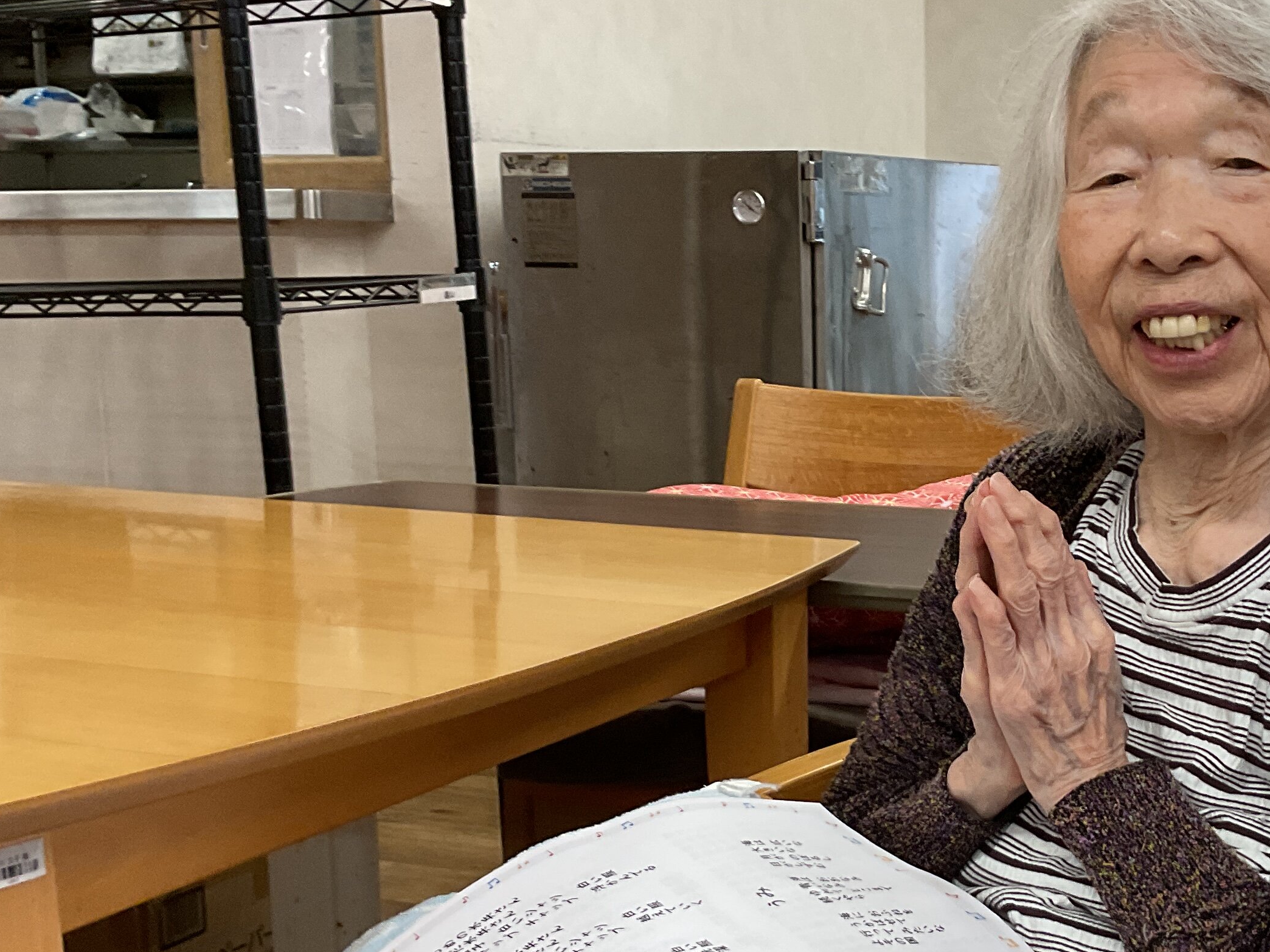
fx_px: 2055
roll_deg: +2.0
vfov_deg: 26.0
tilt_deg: -11.8
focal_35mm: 56
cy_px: 635
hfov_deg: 33.4
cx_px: 1004
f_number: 1.8
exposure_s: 1/60
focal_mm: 3
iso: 64
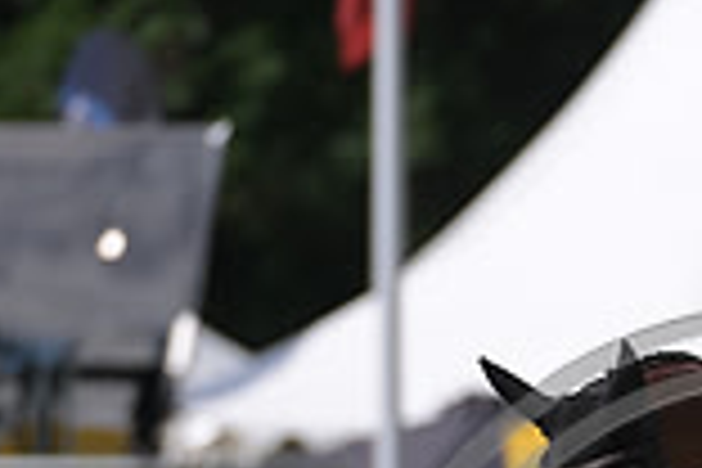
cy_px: 704
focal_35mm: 1486
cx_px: 752
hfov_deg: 1.4
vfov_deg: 0.9
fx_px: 28975
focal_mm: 400
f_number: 5
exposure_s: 1/1250
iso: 180
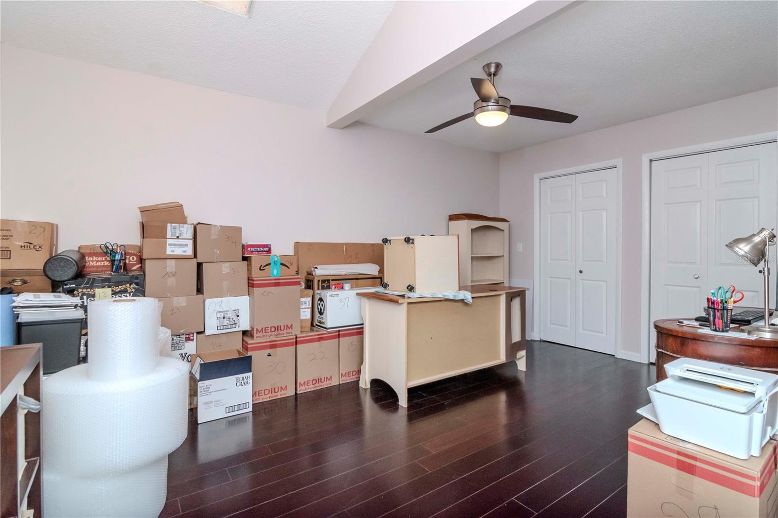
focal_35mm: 16
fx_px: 356
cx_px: 389
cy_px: 259
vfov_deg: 72.0
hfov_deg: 95.0
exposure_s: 1/250
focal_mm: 11
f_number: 9
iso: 800
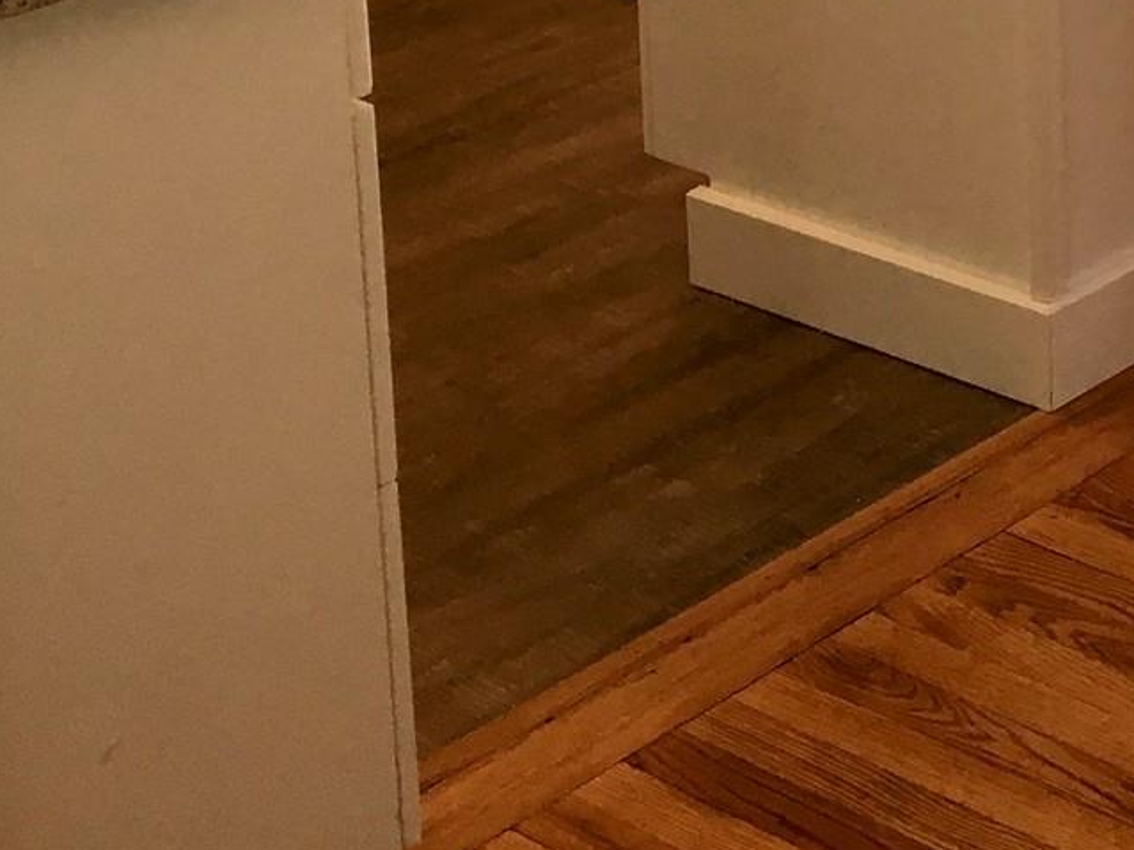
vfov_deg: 14.6
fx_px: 3046
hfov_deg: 19.3
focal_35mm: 93
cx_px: 1524
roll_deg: +1.4
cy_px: -502
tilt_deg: -9.6
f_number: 2.2
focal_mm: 4.15
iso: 25
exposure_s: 1/40
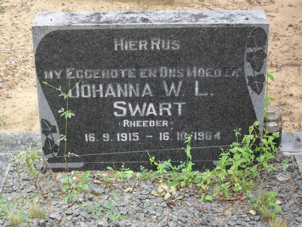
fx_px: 776
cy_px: 114
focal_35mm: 89
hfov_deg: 22.0
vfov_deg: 16.6
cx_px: 151
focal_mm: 15.7
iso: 100
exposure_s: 1/60
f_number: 5.5
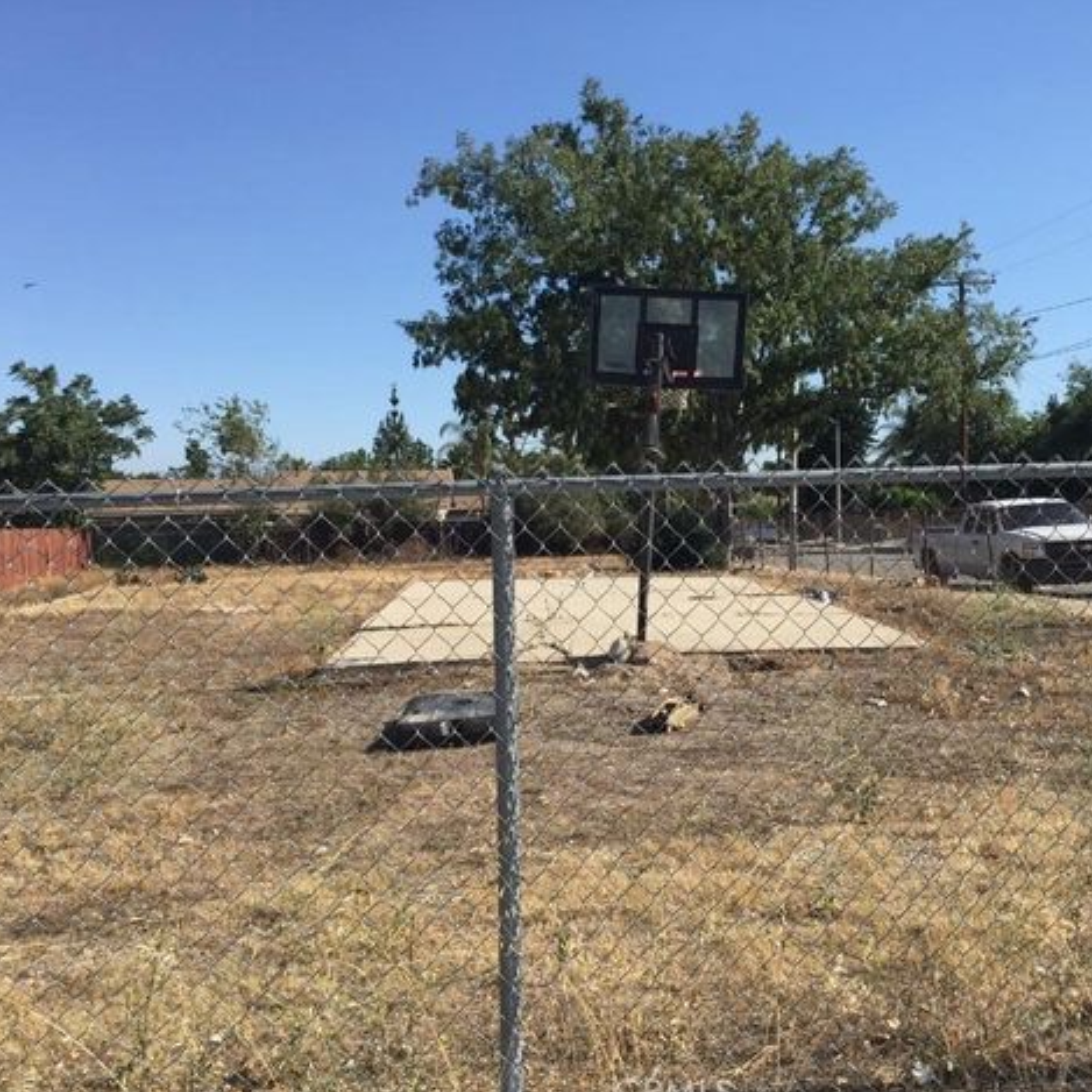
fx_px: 1249
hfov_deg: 47.1
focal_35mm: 35
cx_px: 624
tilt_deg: -2.2
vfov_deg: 47.2
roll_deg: +0.1
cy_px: 554
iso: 32
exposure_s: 1/1647
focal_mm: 4.15
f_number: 2.2
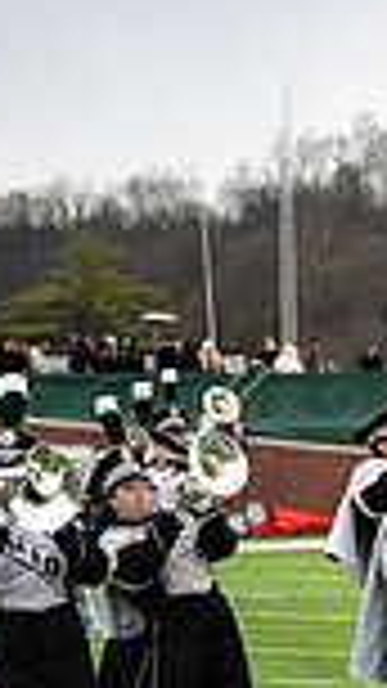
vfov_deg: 10.2
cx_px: 1026
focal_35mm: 211
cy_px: 632
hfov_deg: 5.5
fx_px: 3851
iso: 100
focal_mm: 53
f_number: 2.8
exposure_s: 1/500
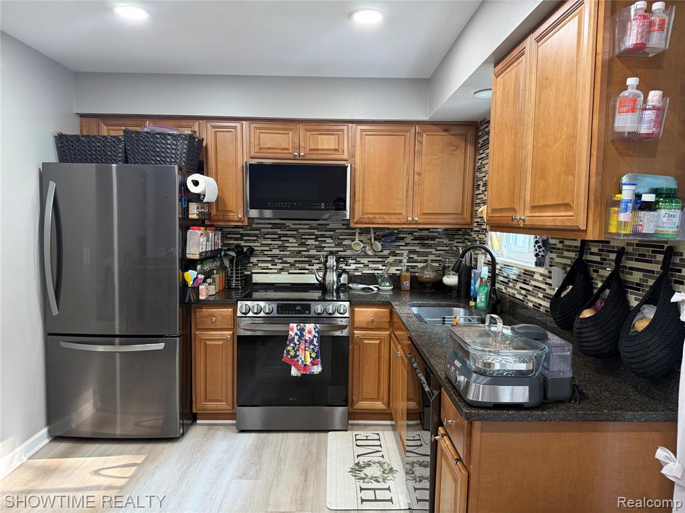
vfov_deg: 56.8
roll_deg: -0.8
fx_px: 475
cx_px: 342
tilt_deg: -3.6
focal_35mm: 24
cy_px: 256
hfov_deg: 71.6
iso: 250
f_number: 1.78
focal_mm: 6.76
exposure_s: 1/60
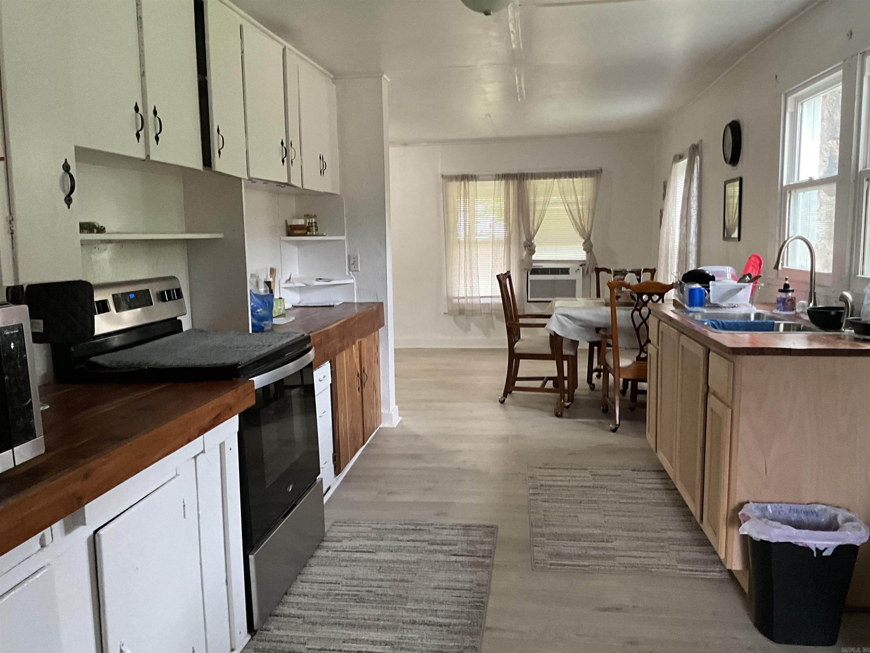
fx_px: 729
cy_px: 326
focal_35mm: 29
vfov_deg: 48.2
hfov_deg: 61.7
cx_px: 435
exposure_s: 1/60
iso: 200
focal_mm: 3
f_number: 1.8
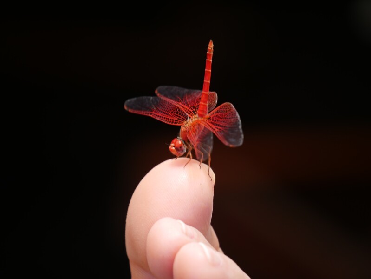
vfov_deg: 5.0
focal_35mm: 300
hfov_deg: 6.6
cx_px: 186
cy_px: 140
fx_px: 3217
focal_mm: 150
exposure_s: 1/320
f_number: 5.6
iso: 250
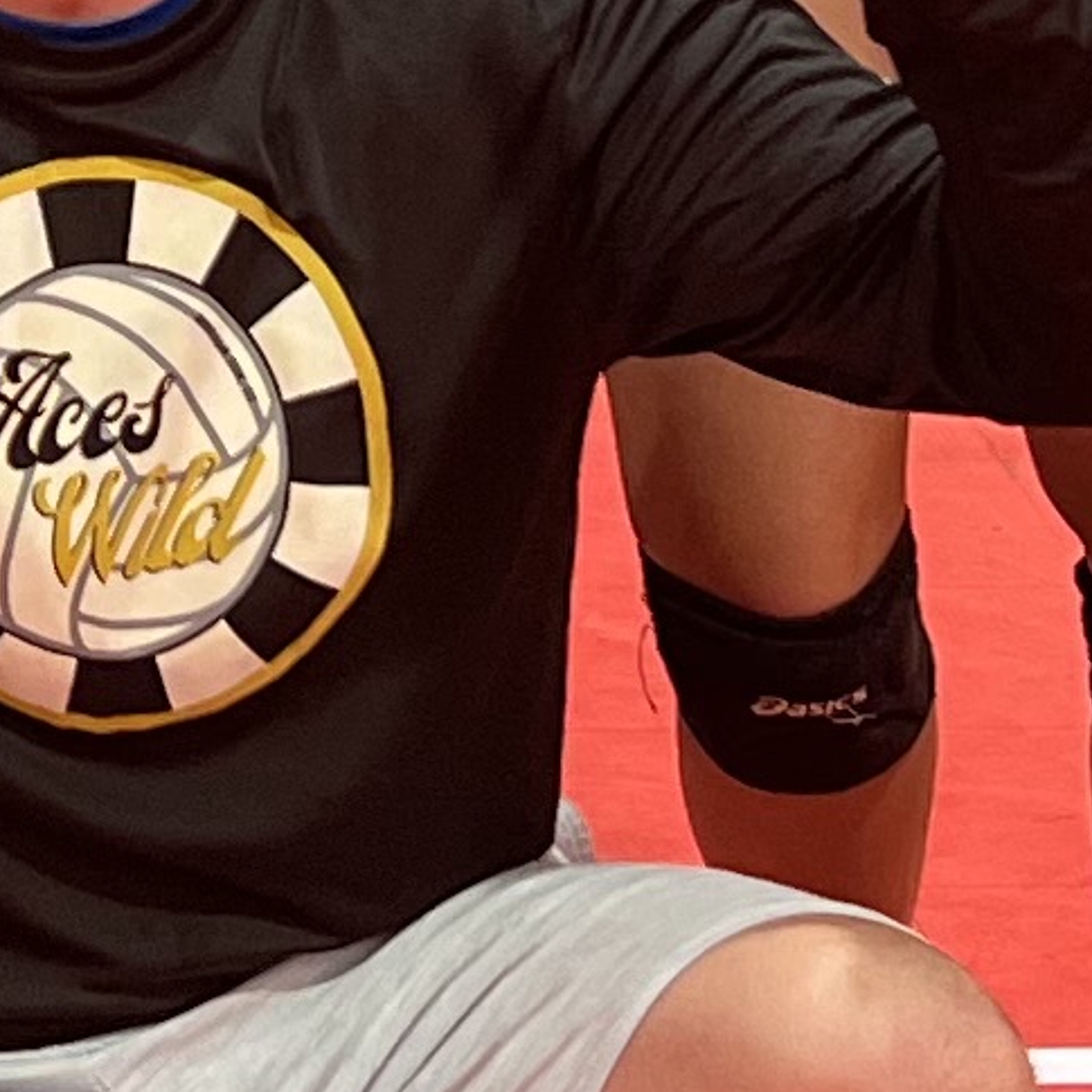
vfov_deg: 9.0
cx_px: -376
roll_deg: -1.0
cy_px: -308
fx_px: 6817
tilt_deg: -12.3
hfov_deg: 9.0
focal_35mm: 191
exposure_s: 1/60
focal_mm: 5.7
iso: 125
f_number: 1.5
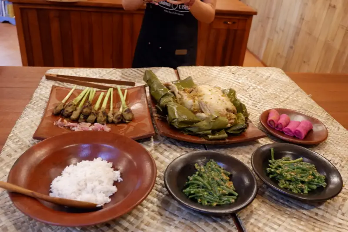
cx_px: 174
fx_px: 309
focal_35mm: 32
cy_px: 116
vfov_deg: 41.1
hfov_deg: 58.7
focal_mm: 21.1
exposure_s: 1/7.5
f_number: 4
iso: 3200
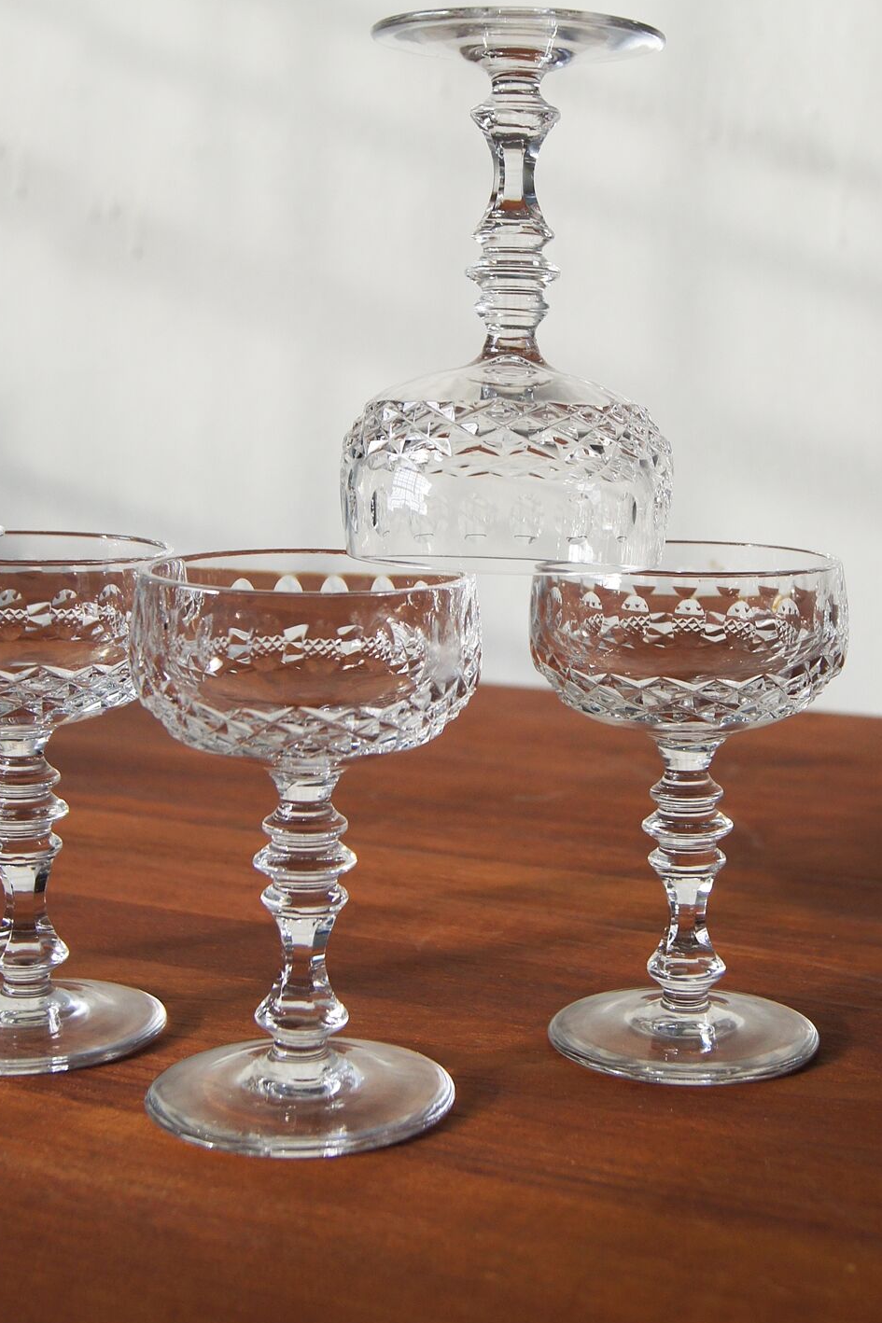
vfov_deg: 36.0
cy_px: 494
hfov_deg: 24.5
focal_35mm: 55
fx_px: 2022
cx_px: 565
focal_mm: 26
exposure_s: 1/160
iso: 400
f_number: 5.6
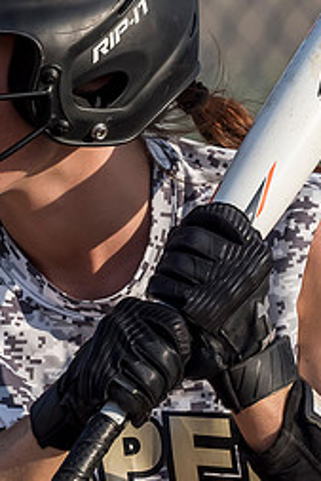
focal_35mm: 2124
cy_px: 205
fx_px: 28368
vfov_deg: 1.0
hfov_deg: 0.6
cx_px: 271
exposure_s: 1/1250
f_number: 6.3
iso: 400
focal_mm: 300
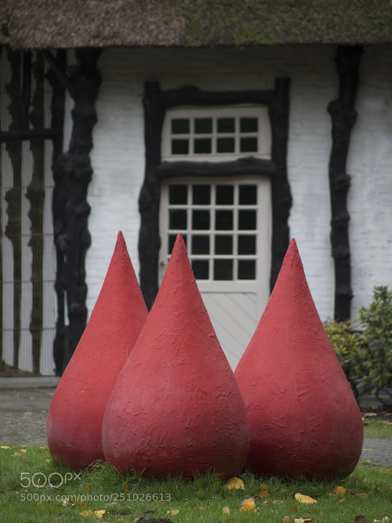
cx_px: 196
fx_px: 4530
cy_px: 262
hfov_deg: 5.0
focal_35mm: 300
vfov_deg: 6.6
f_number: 4.5
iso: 100
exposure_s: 1/13
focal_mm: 150
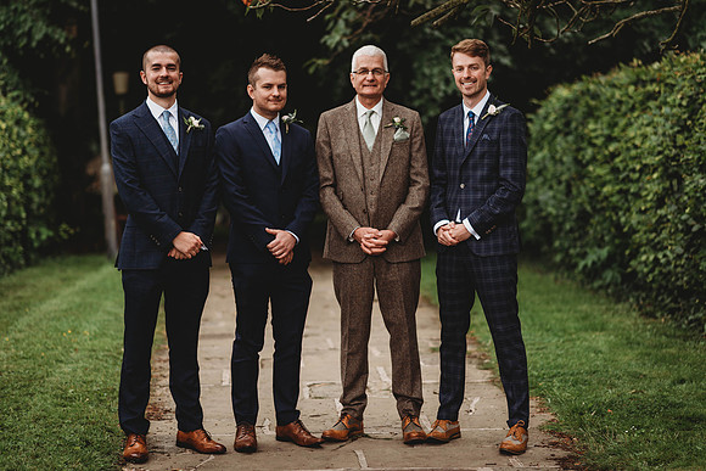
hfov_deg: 23.9
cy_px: 236
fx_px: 1667
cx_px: 353
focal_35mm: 85
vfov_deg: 16.1
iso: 100
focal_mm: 85
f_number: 2
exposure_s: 1/500
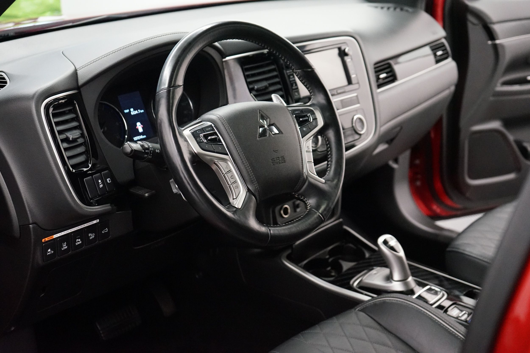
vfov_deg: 29.9
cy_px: 176
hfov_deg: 43.6
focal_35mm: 45
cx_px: 265
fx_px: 662
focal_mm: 45
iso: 6400
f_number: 4.5
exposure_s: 1/100
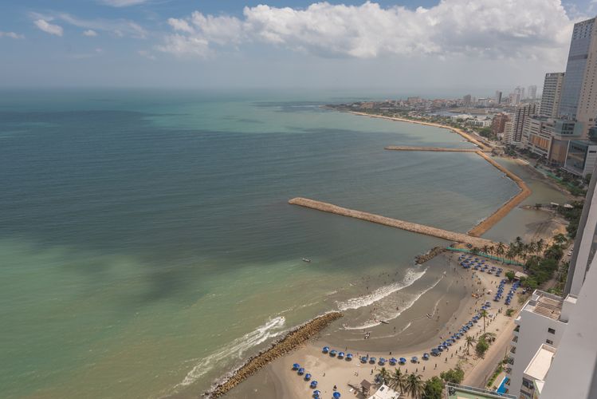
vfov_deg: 52.5
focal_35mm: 24
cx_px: 298
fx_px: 404
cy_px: 200
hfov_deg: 72.9
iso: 100
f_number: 8
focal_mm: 24
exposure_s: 1/320
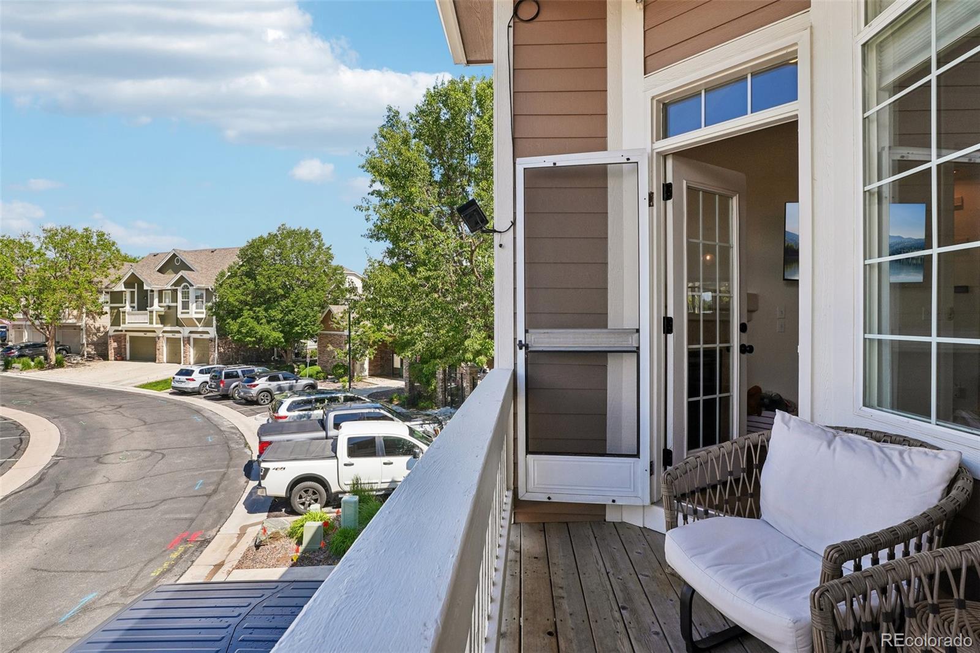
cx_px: 490
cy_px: 326
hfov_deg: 95.0
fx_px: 449
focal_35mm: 16
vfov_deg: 72.0
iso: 100
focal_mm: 11
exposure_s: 1/250
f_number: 8
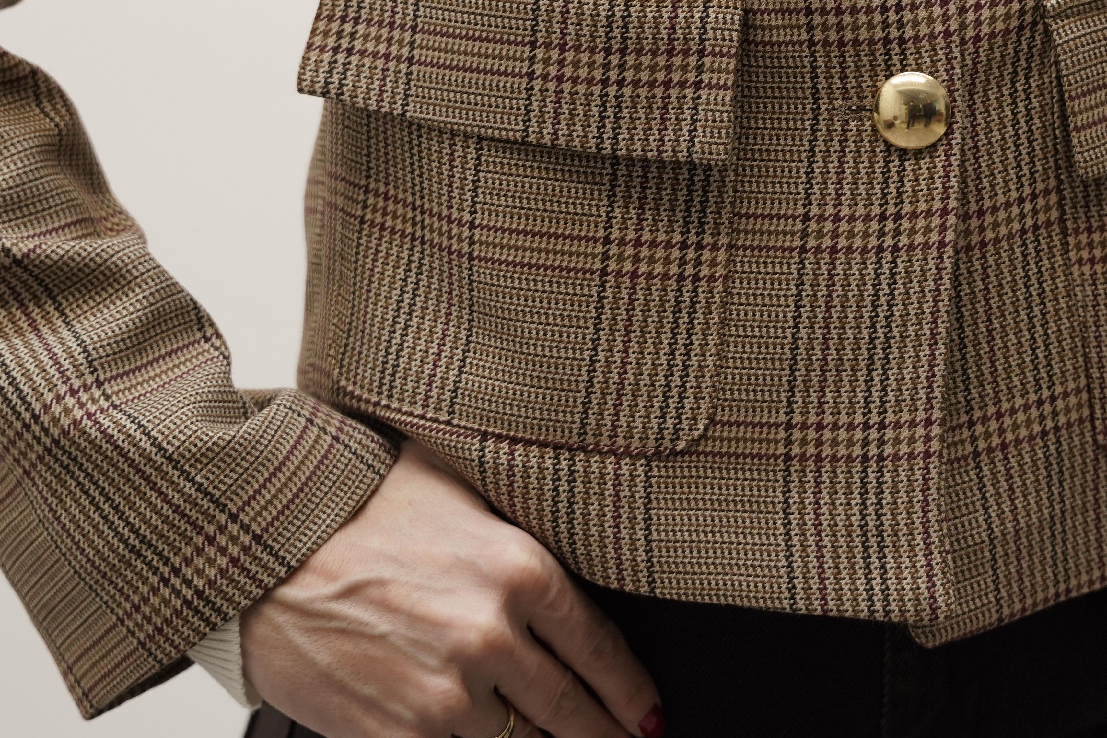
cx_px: 759
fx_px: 3978
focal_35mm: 129
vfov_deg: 10.5
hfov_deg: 15.8
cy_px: 18
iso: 400
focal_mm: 46.5
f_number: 2.8
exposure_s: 1/250
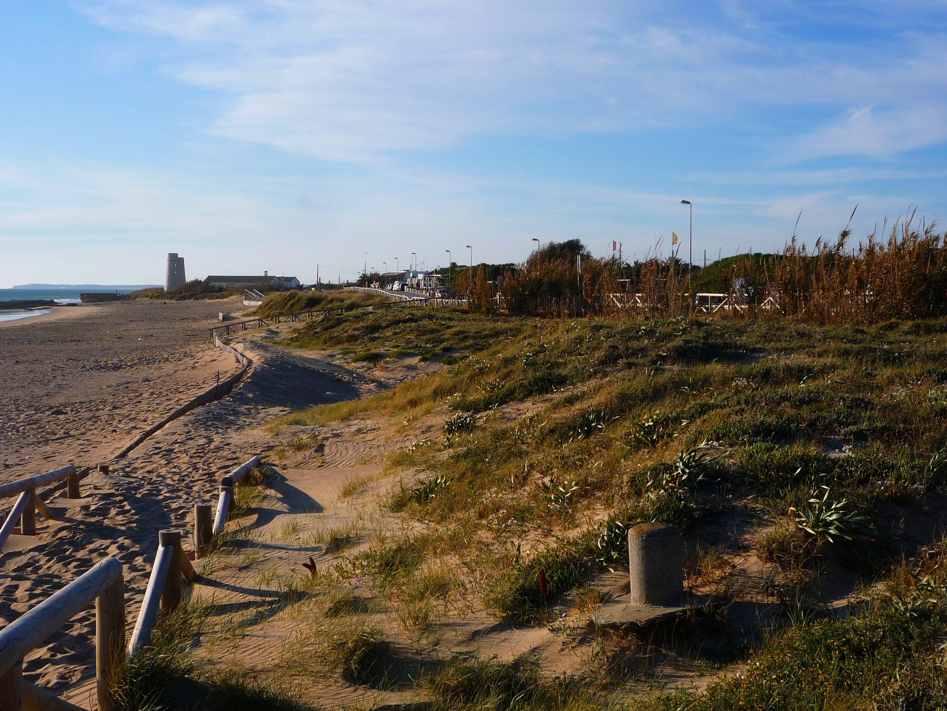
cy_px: 356
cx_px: 474
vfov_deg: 28.6
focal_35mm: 51
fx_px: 1395
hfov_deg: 37.5
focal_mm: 7.5
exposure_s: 1/500
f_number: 5.6
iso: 100
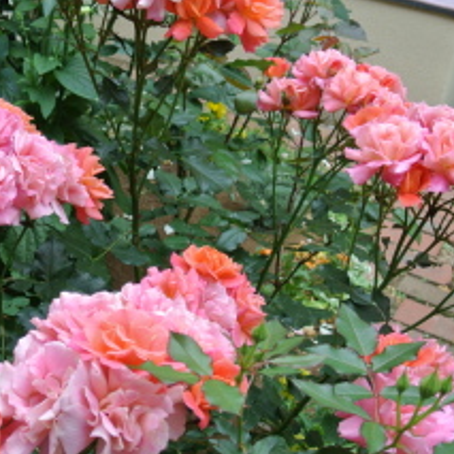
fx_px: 801
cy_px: 250
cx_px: 107
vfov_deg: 31.6
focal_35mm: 54
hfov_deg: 31.0
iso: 100
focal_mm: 10
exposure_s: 1/160
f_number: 3.5
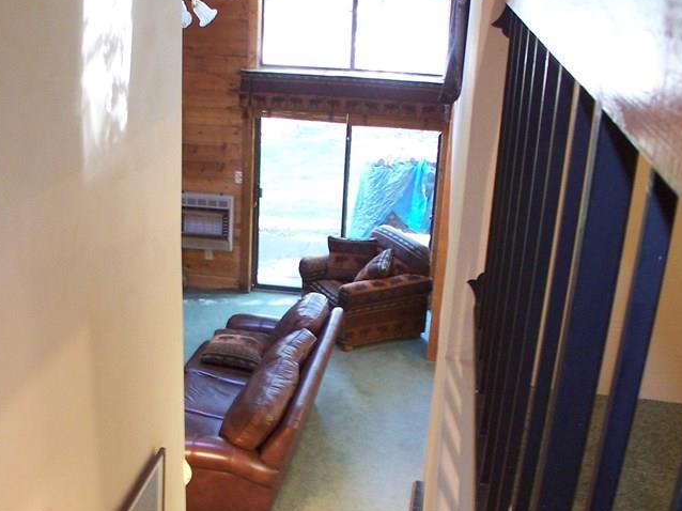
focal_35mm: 61
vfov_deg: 23.8
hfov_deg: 31.6
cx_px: 283
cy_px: 378
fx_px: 1201
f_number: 2.8
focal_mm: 6.3
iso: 140
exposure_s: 1/4
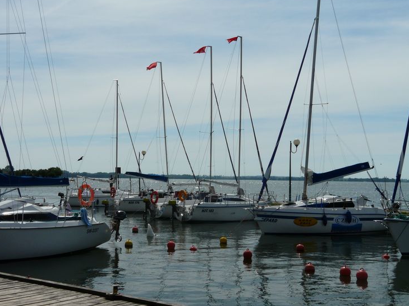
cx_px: 186
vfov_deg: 26.1
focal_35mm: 56
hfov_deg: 34.3
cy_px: 151
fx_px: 661
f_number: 8
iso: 100
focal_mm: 8.3
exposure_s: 1/800
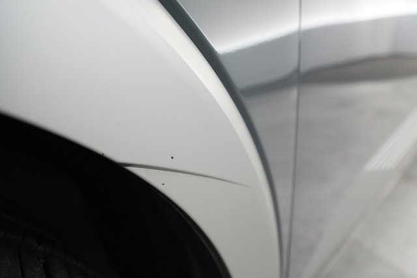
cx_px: 208
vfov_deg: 46.4
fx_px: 324
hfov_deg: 65.5
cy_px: 139
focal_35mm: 28
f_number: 5
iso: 5000
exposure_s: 1/100
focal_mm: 28
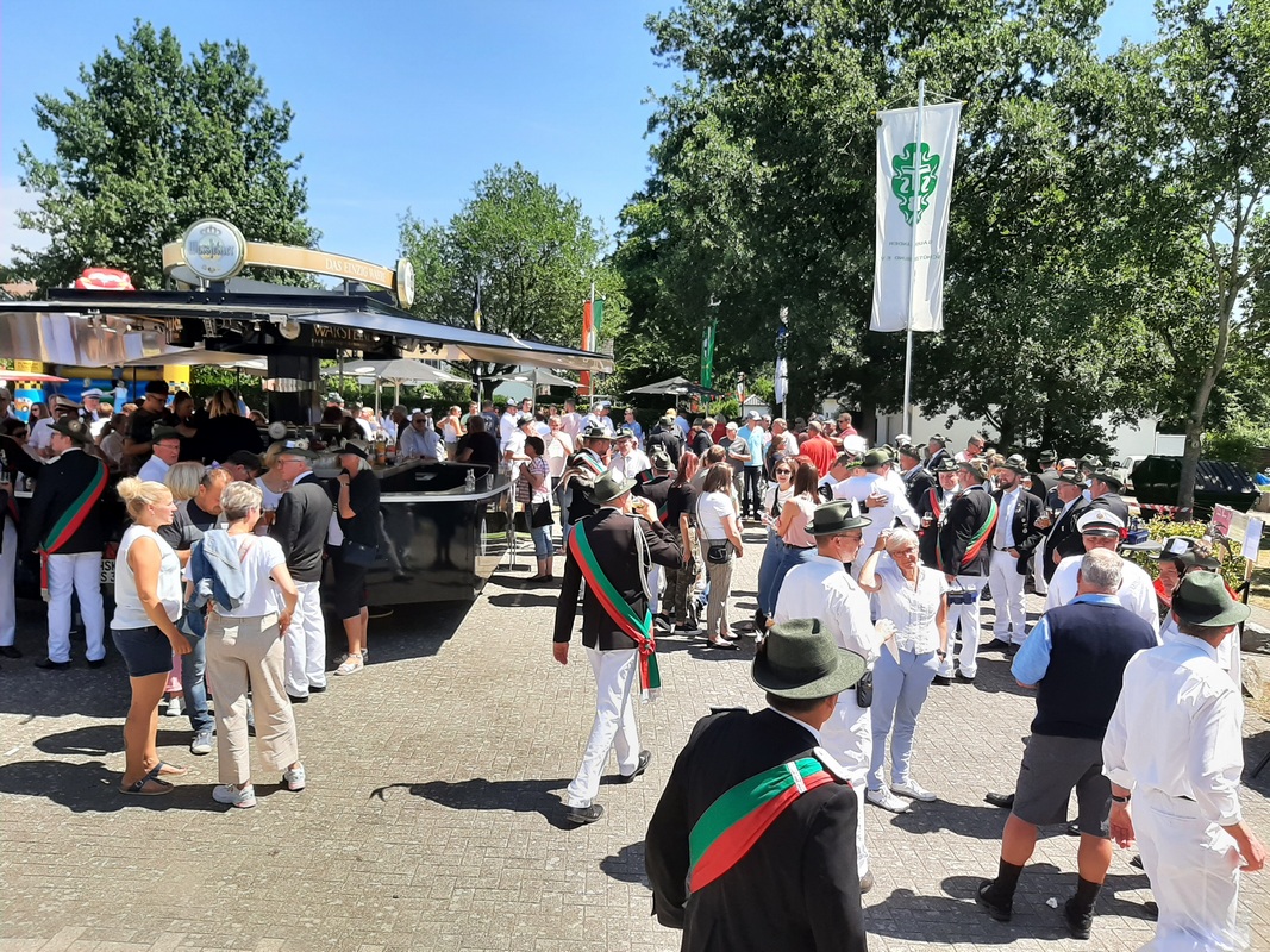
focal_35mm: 26
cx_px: 635
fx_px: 954
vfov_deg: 53.1
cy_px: 476
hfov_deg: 67.3
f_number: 1.7
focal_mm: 3.93
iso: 40
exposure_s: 1/1468
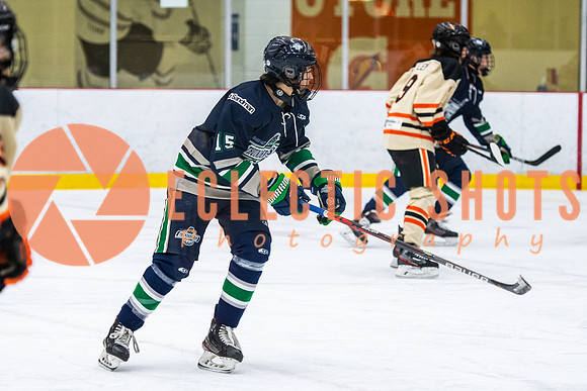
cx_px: 280
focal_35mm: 175
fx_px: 2850
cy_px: 186
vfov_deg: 7.9
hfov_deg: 11.8
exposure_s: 1/640
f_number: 2.8
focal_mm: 110
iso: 1600
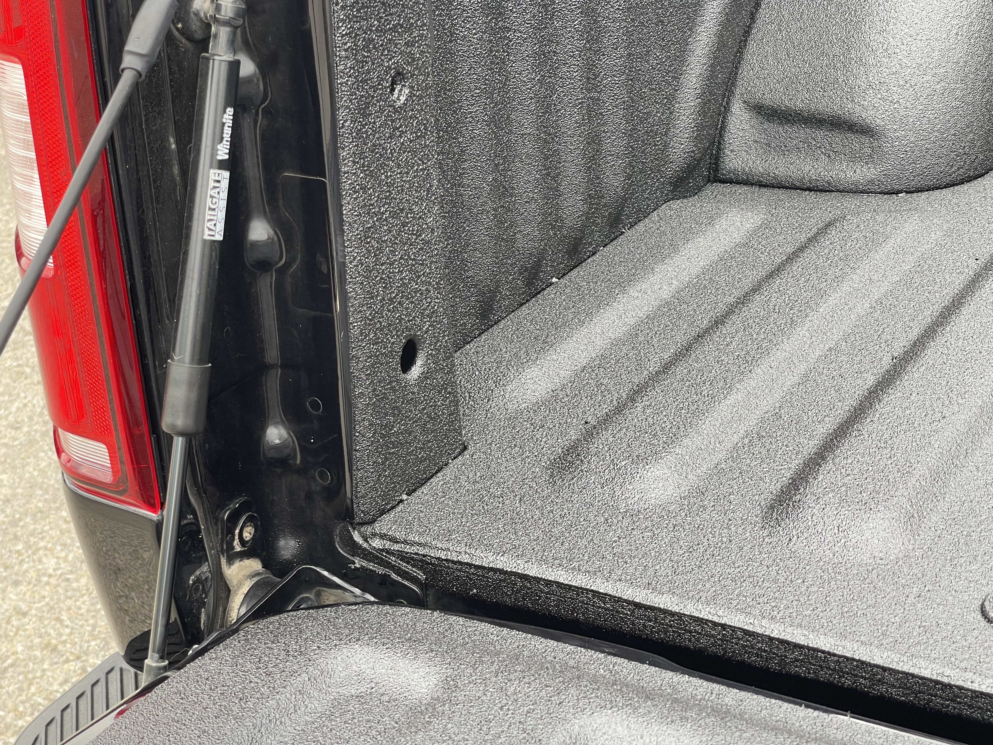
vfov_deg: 22.9
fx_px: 1836
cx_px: 496
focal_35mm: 64
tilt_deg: -24.4
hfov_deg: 30.3
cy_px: 372
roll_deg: +1.9
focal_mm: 7.5
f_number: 2.2
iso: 25
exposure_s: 1/99
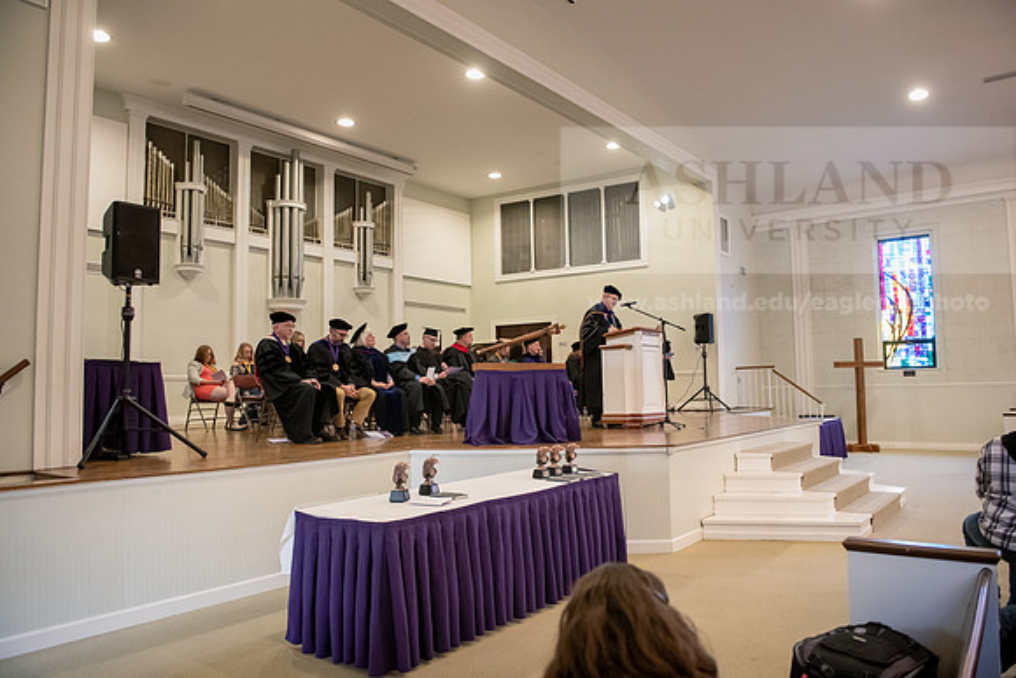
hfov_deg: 69.4
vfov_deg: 49.6
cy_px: 339
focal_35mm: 26
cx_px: 508
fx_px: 734
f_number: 3.5
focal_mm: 26
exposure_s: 1/125
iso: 5000
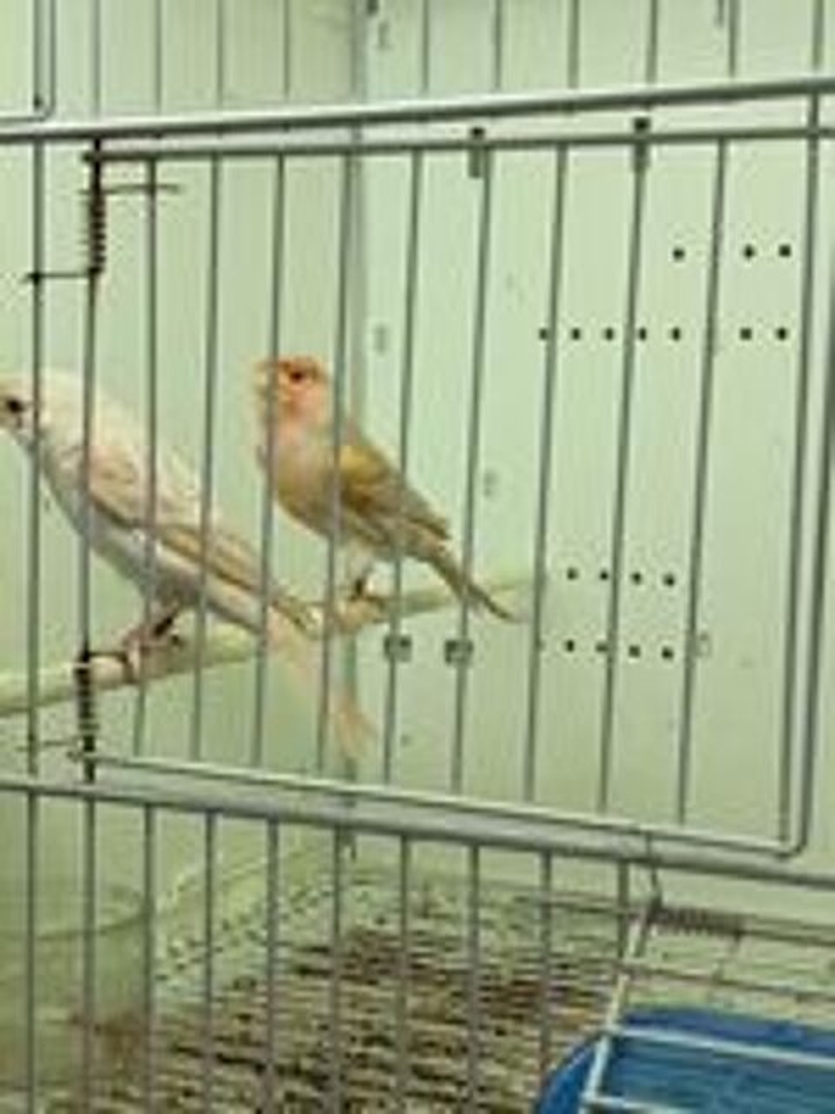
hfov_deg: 24.8
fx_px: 1898
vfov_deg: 32.7
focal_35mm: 59
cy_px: 557
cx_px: 418
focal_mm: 5.27
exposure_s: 1/50
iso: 390
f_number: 1.7
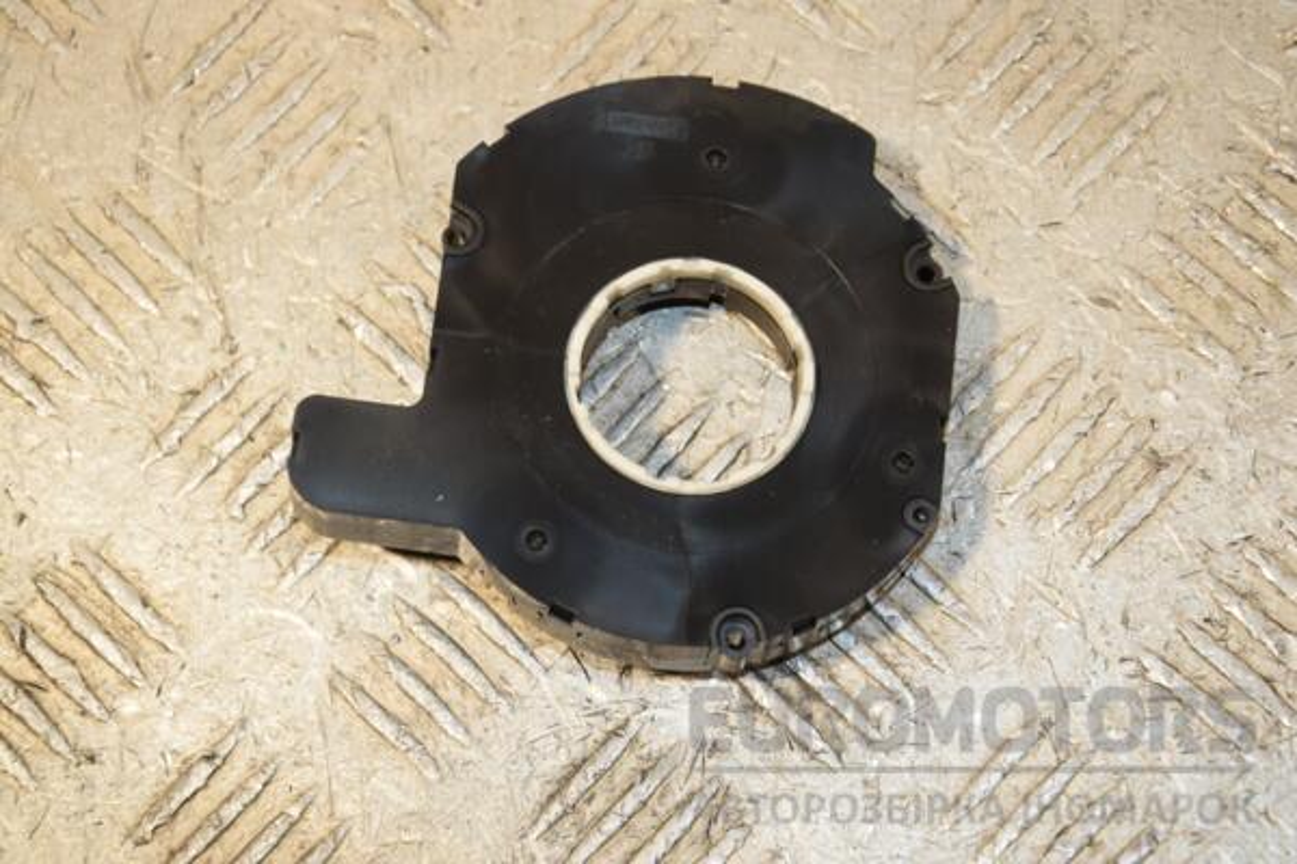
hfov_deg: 20.6
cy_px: 432
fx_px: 3566
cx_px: 648
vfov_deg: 13.8
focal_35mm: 99
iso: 800
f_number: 7.1
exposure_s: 1/200
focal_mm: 66
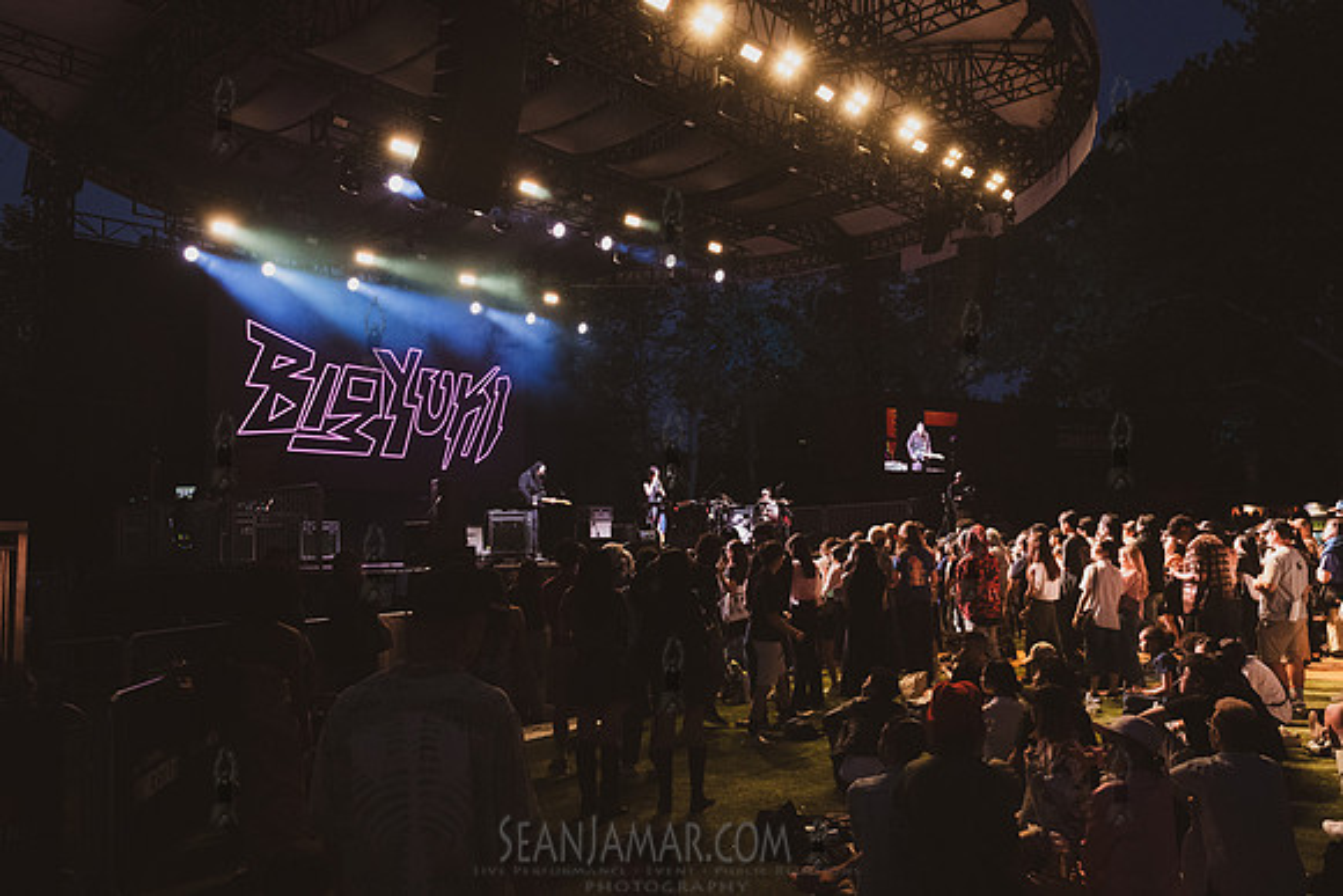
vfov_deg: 48.0
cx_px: 692
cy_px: 467
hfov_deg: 67.4
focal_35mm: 27
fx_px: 1006
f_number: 4
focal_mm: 24
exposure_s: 1/400
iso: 5000
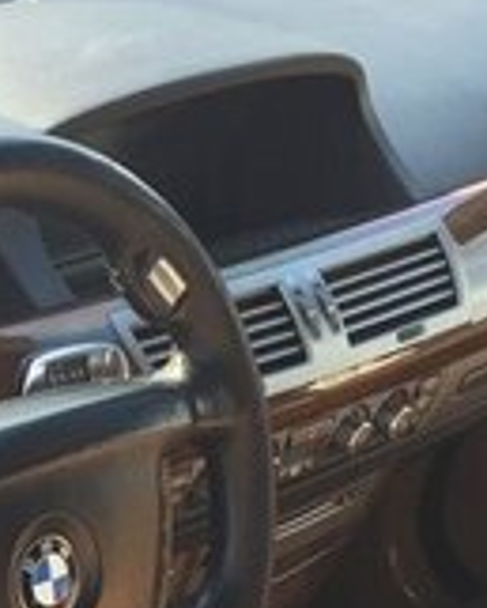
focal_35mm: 116
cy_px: 897
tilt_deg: -35.2
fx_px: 2088
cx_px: -223
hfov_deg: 12.7
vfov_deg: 15.4
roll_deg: -3.8
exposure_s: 1/100
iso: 32
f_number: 2.2
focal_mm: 4.15
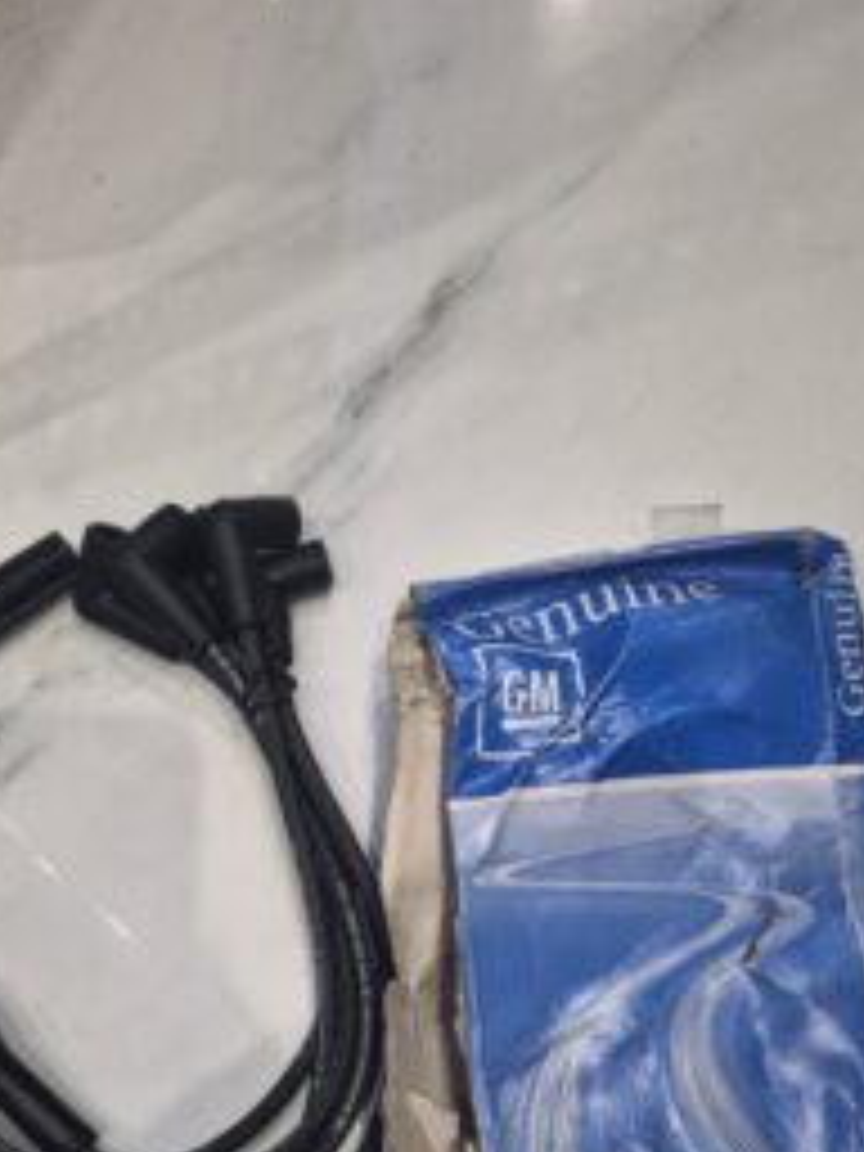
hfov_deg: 39.5
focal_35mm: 36
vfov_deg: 49.5
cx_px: 356
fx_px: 1198
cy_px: 850
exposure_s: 1/53
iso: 320
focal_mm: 5.4
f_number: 1.8
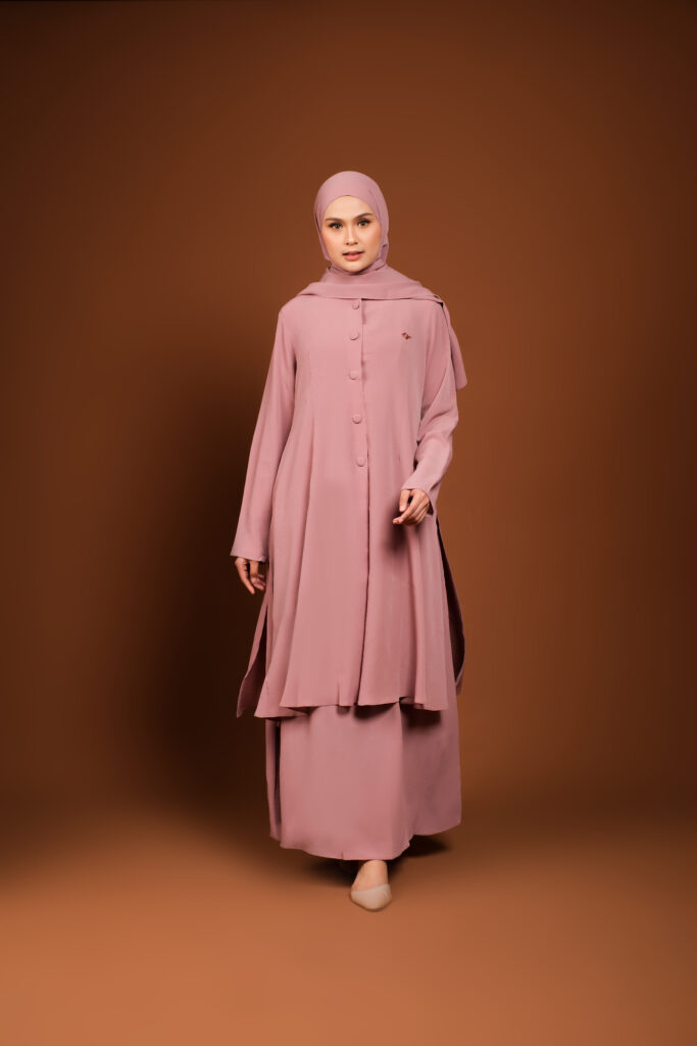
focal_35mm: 53
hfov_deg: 25.5
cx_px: 348
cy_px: 523
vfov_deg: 37.5
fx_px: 1539
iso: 250
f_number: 7.1
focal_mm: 35
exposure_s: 1/200
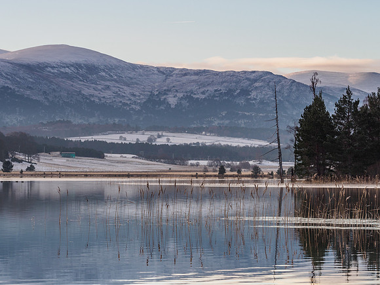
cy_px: 142
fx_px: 1919
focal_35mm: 175
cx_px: 190
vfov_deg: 8.5
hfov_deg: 11.3
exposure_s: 1/100
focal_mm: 85
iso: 200
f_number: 7.1
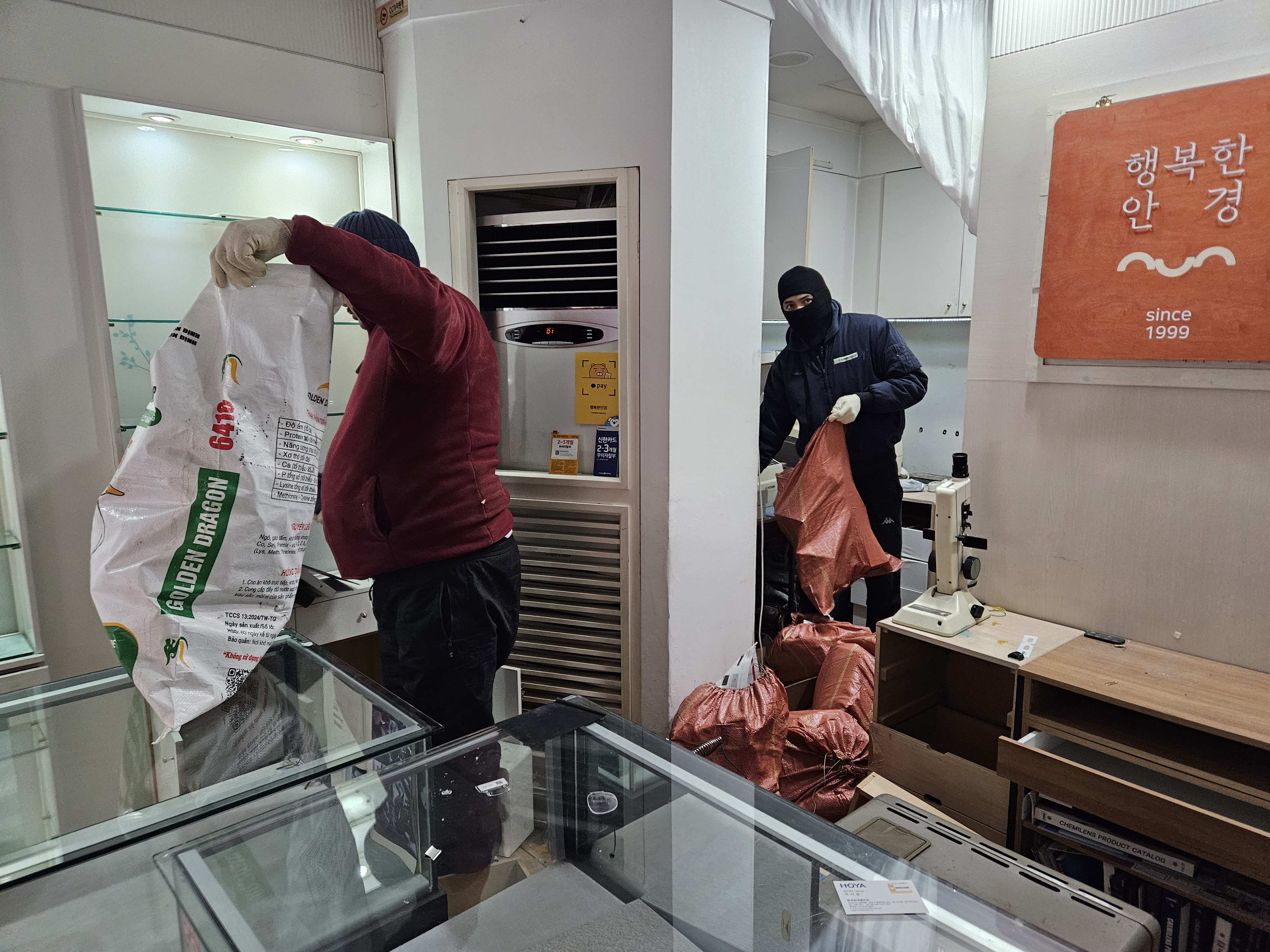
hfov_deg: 73.9
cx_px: 635
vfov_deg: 58.9
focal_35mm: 23
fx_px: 844
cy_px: 476
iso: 640
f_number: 1.8
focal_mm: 5.4
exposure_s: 1/120
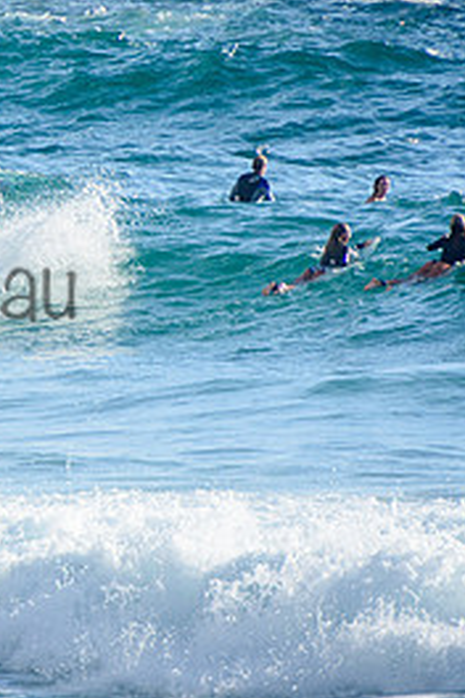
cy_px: 258
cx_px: -203
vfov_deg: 1.5
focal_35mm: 1340
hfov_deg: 1.0
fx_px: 25960
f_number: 5.6
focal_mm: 400
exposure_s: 1/2000
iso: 360
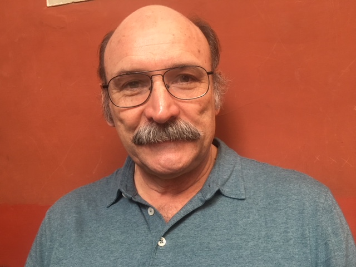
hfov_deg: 61.7
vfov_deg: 48.2
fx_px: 298
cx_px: 178
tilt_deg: +3.1
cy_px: 134
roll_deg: +2.6
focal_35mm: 29
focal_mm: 4.15
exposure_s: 1/30
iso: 100
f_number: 2.2
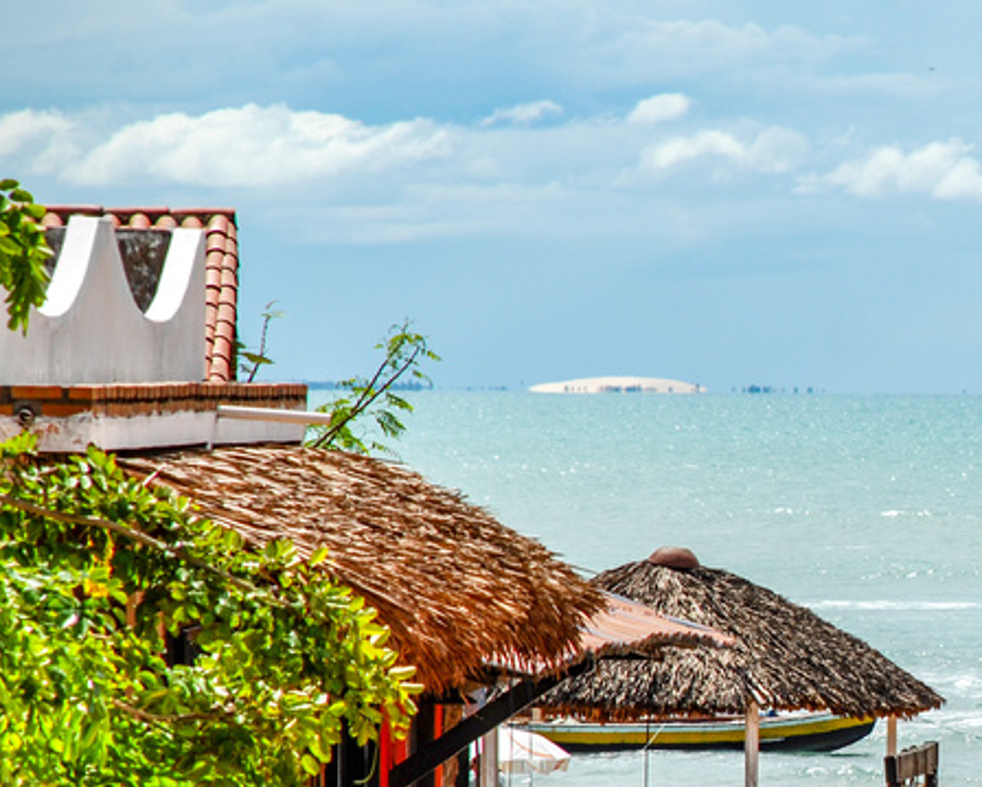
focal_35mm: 424
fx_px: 12332
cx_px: 1005
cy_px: 593
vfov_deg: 3.7
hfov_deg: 4.6
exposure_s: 1/400
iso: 100
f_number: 7.1
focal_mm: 135
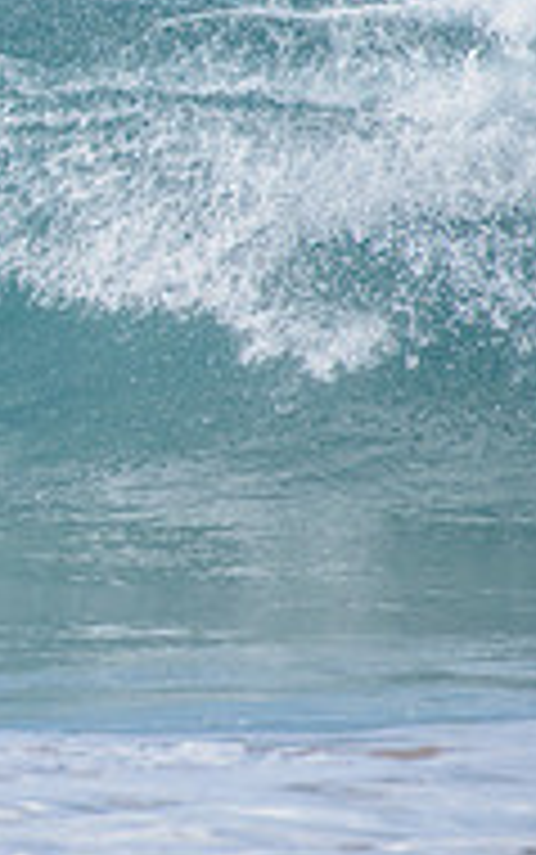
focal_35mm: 1554
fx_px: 36266
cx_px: -725
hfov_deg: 0.8
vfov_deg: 1.4
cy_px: 196
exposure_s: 1/2500
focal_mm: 500
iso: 360
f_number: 5.6
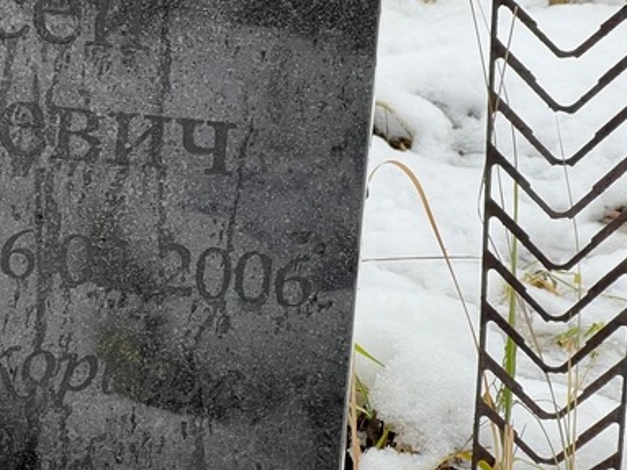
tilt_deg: -17.2
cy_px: 120
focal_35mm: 161
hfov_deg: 12.1
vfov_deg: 9.2
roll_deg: -2.2
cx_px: -10
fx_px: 2915
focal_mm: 9
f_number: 2.8
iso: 50
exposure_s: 1/99
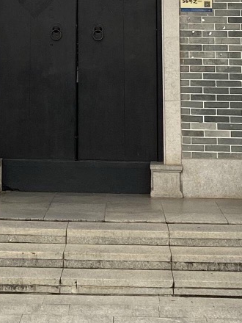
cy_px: -67
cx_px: 16
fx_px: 1109
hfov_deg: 12.3
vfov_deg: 15.9
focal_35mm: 119
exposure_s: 1/121
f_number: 1.8
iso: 40
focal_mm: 4.25
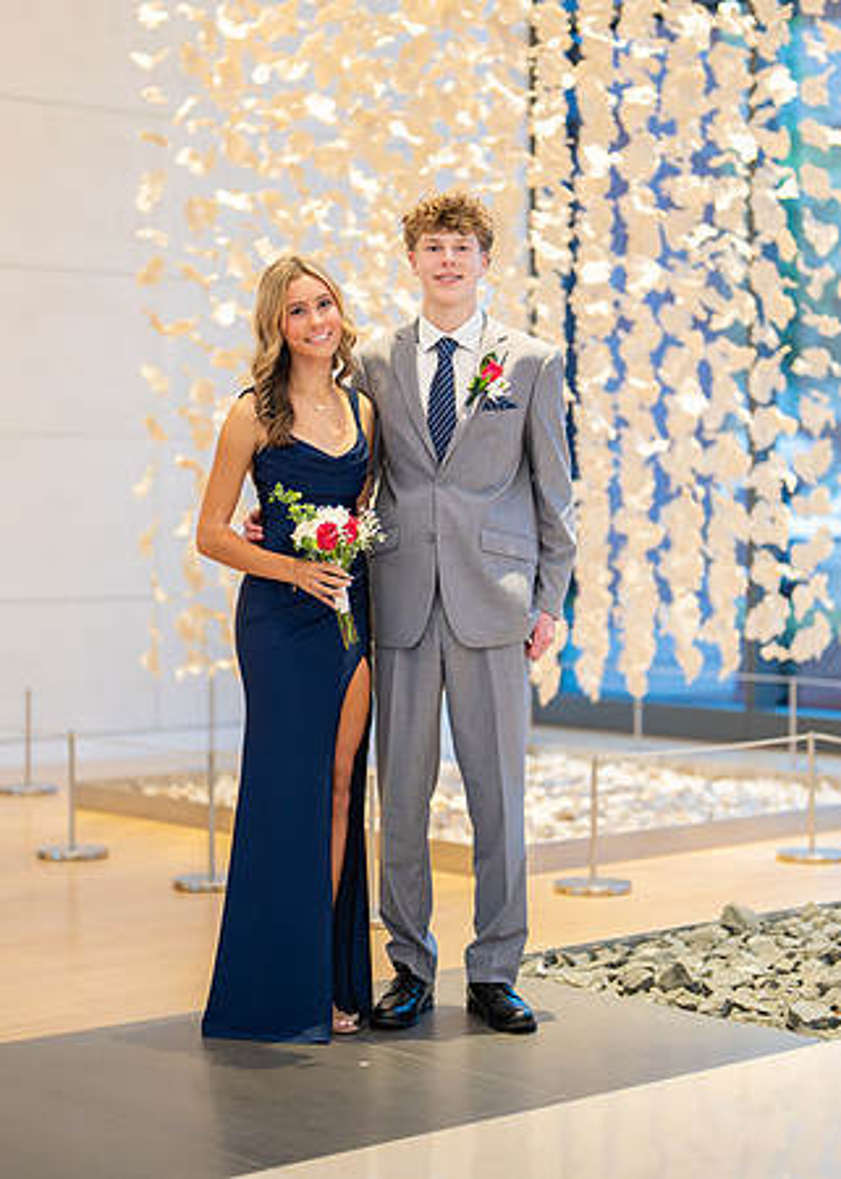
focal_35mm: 76
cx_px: 427
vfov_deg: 26.2
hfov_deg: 18.8
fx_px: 2536
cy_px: 600
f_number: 1.2
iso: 1000
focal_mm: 50
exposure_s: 1/640
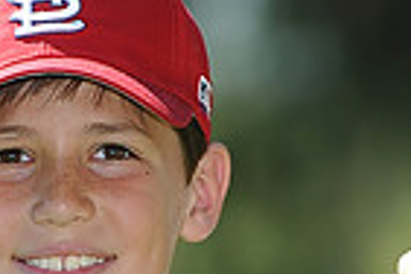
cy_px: 367
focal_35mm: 676
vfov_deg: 2.0
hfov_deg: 3.0
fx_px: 7717
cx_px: 17
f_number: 4.5
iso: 200
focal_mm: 165
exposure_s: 1/640
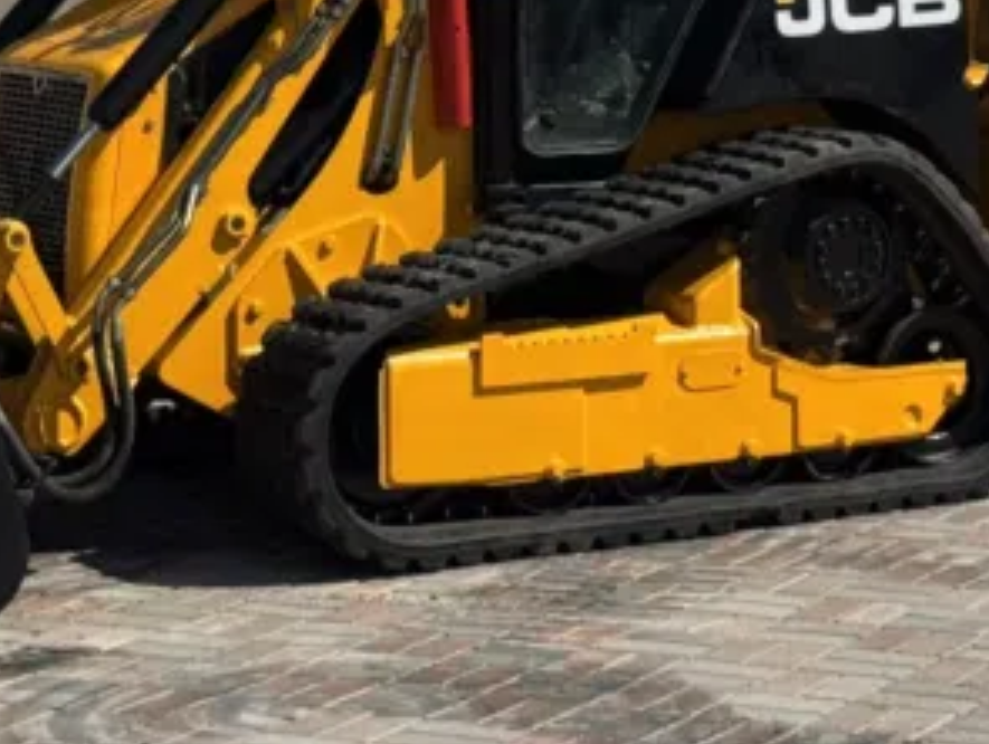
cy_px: 23
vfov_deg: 14.1
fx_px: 2975
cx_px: 563
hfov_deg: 18.9
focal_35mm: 104
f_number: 1.78
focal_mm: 6.76
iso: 64
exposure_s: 1/5376
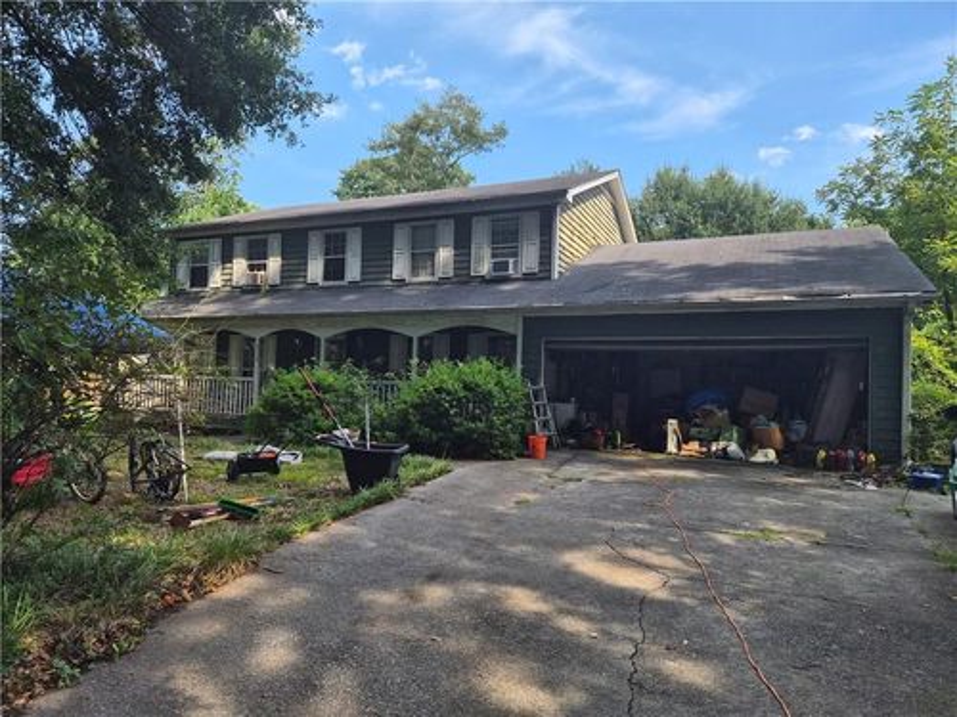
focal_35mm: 23
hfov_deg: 73.9
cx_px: 478
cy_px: 358
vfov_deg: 58.9
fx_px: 636
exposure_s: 1/2028
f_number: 1.8
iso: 80
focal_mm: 5.4
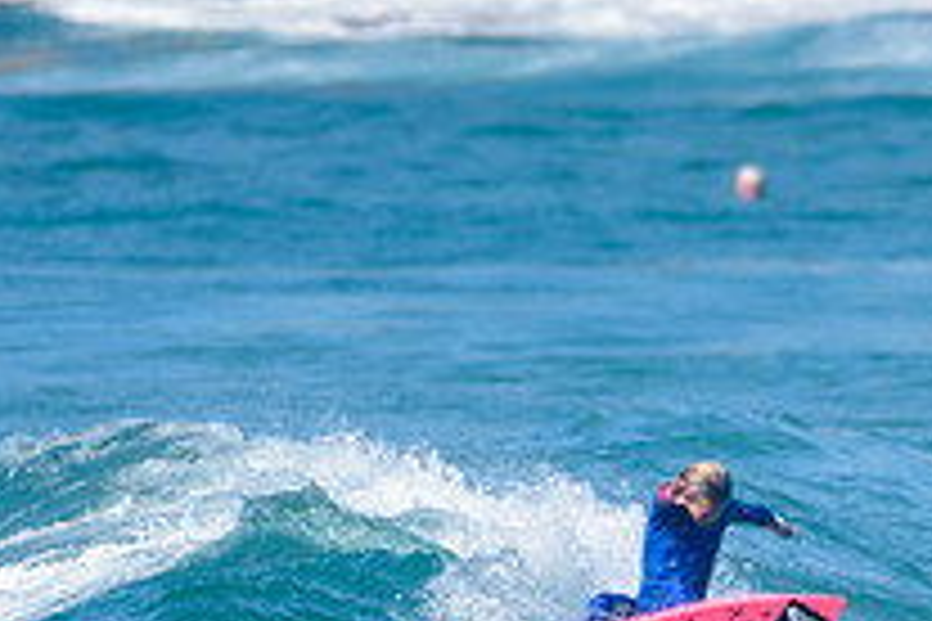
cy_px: 688
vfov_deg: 0.8
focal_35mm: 1713
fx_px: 44344
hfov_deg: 1.2
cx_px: 605
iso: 220
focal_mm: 500
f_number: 5.6
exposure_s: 1/2000
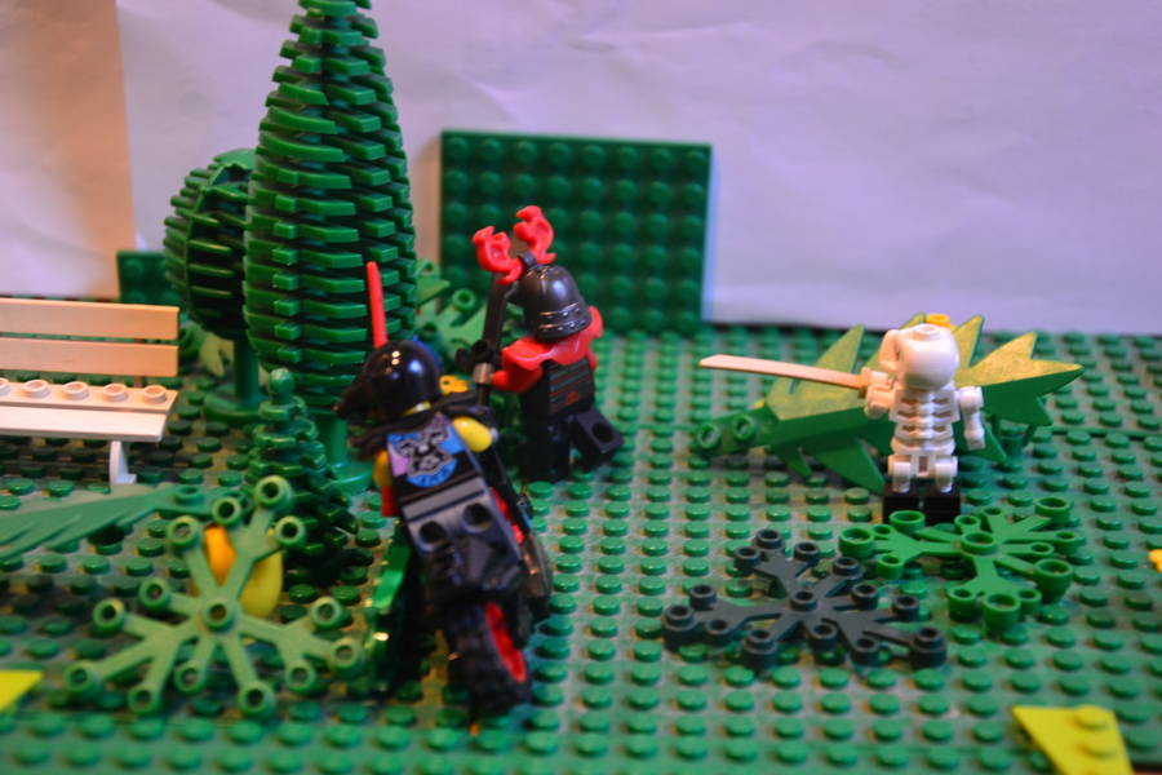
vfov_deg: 20.2
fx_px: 2179
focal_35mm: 68
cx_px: 581
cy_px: 388
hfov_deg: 29.9
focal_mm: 45
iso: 800
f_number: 4.8
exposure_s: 1/10
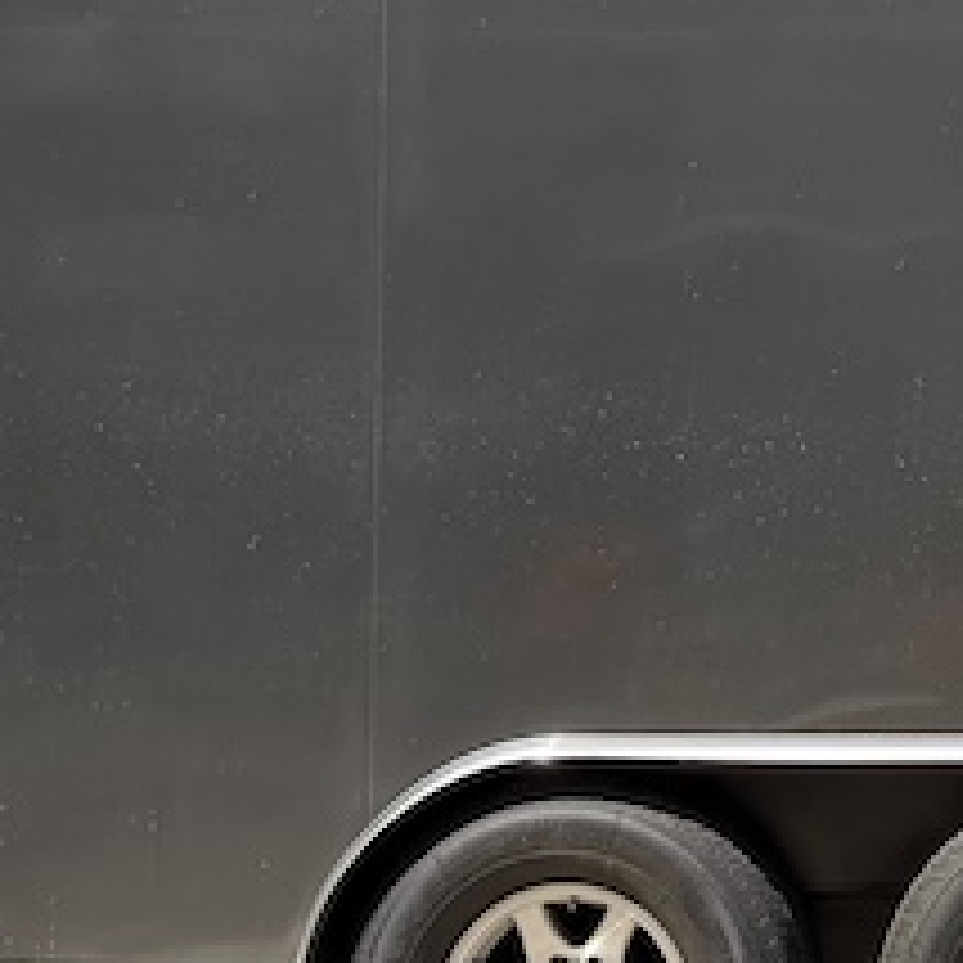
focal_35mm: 99
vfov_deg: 17.3
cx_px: 1418
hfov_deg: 16.2
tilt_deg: +2.1
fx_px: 3116
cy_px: 86
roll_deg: +0.8
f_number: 1.78
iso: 80
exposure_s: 1/1855
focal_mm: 6.76
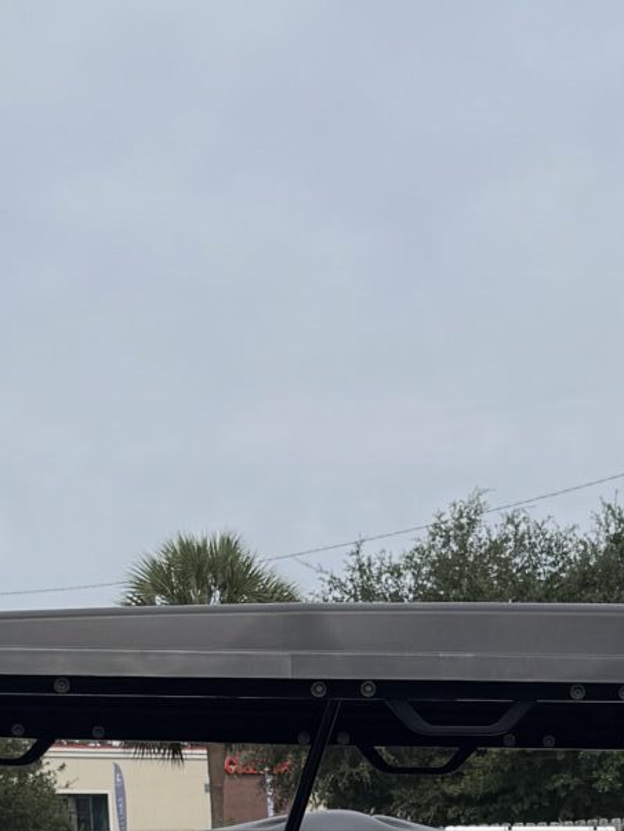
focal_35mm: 102
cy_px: 1082
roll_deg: +2.9
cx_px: 333
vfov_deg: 18.0
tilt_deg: -5.4
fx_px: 2450
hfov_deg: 14.5
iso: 80
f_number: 1.78
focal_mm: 6.76
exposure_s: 1/5348
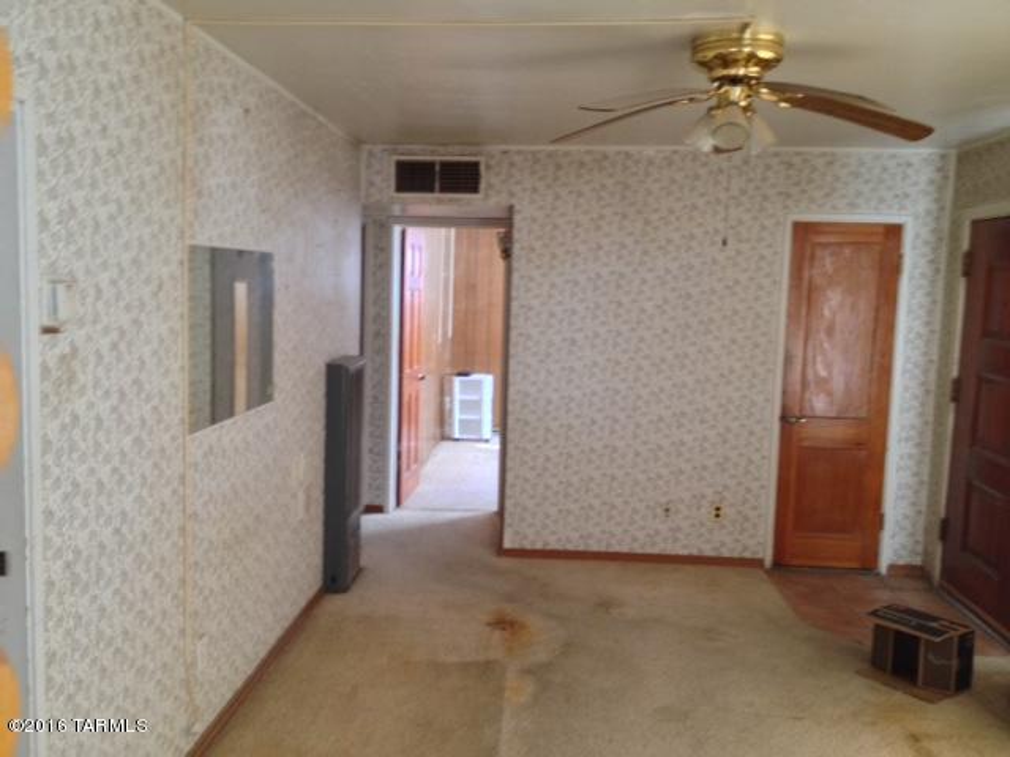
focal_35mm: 35
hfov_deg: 52.6
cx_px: 505
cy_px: 378
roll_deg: -1.3
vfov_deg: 40.7
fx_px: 1021
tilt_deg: -11.2
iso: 160
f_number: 2.4
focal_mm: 4.28
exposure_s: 1/20
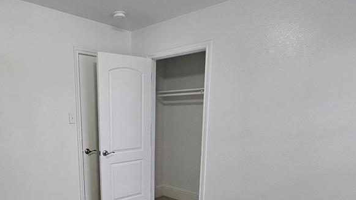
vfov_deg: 43.7
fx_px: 236
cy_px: 161
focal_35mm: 25
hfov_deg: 72.1
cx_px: 122
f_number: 2.2
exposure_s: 1/60
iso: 250
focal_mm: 2.2
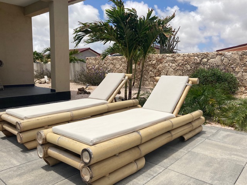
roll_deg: -1.2
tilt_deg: -6.8
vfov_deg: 49.7
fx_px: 200
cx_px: 124
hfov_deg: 63.4
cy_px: 92
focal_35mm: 28
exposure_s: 1/3003
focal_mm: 3.99
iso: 20
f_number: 1.8
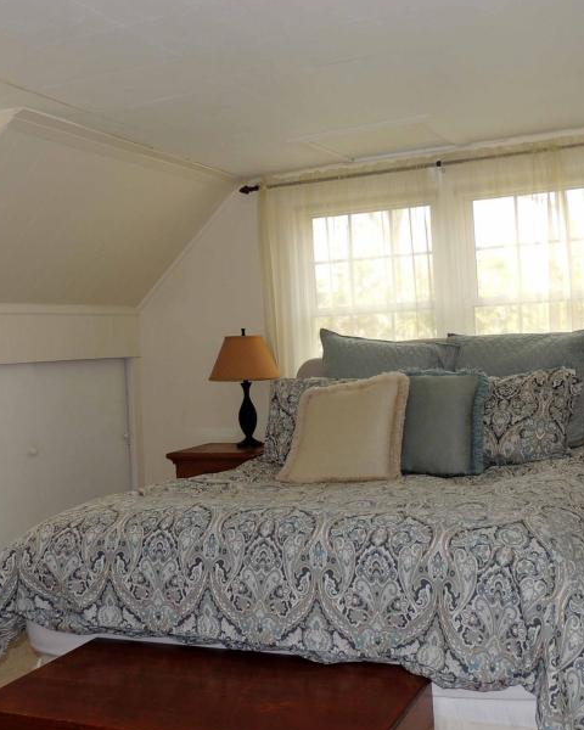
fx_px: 864
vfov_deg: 45.8
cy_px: 337
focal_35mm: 40
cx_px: 338
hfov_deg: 37.2
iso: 100
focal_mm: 4.3
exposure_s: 1/60
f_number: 3
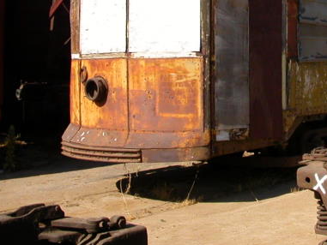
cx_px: 294
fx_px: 643
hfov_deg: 27.5
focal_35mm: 68
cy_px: 54
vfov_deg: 21.4
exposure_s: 1/672
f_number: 4.5
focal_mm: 5.6
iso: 100
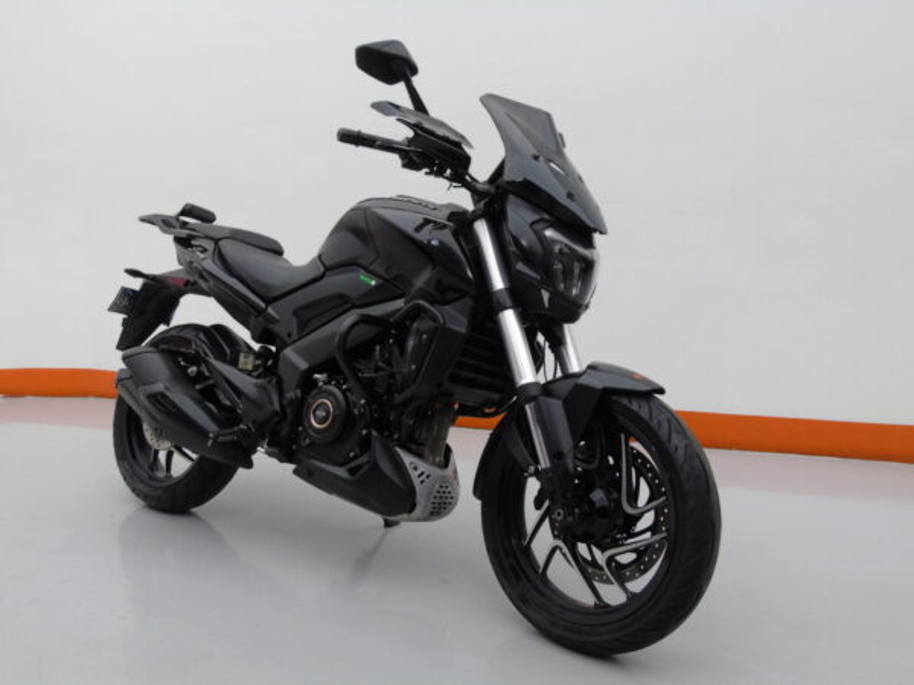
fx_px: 766
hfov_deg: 61.7
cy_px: 342
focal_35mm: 29
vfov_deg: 48.2
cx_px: 457
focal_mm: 5.2
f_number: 3.6
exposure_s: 1/30
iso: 100
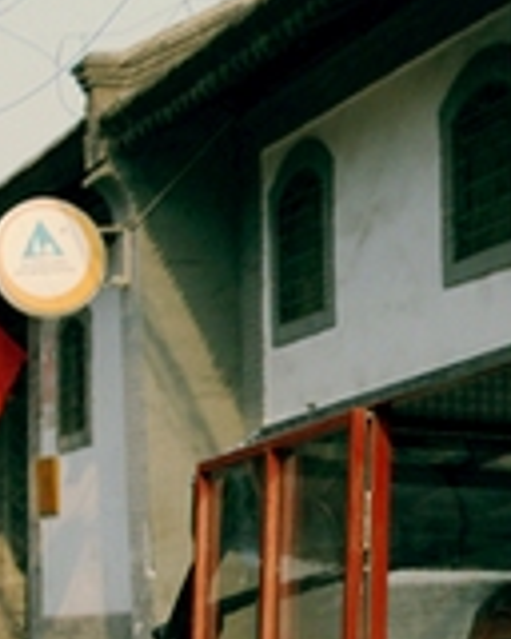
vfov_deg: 13.5
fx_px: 2703
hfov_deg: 10.7
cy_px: 367
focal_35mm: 143
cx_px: 485
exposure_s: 1/2000
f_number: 4
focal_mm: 28.13
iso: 800
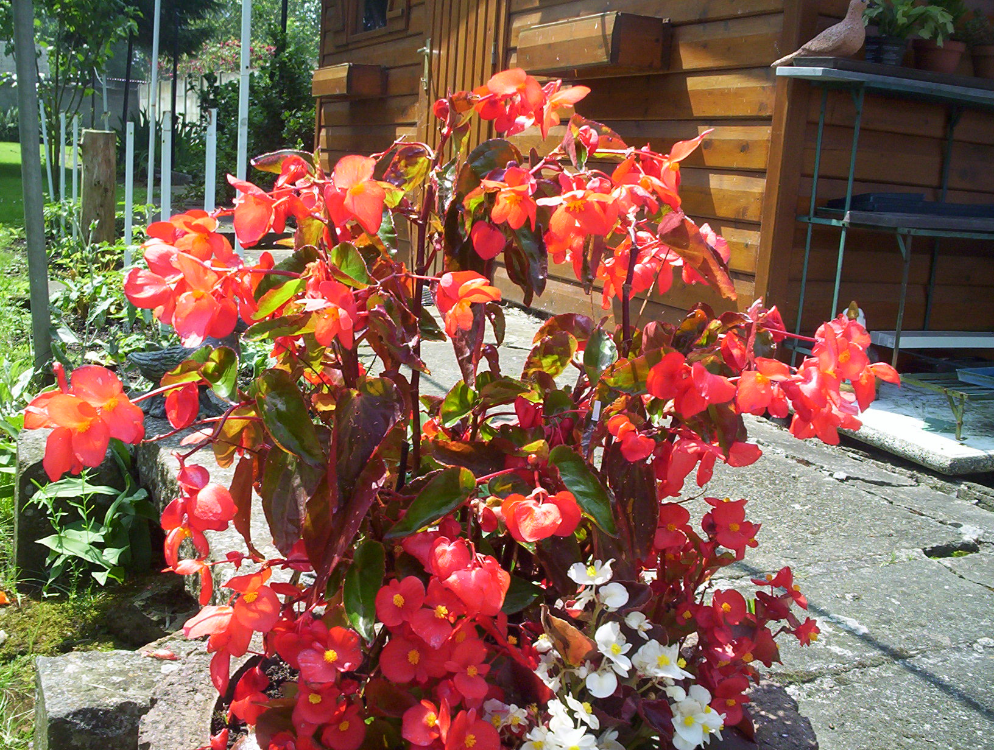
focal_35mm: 38
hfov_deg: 48.9
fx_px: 1094
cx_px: 497
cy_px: 375
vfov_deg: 37.9
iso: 100
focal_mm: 4.99
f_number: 4.5
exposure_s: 1/238
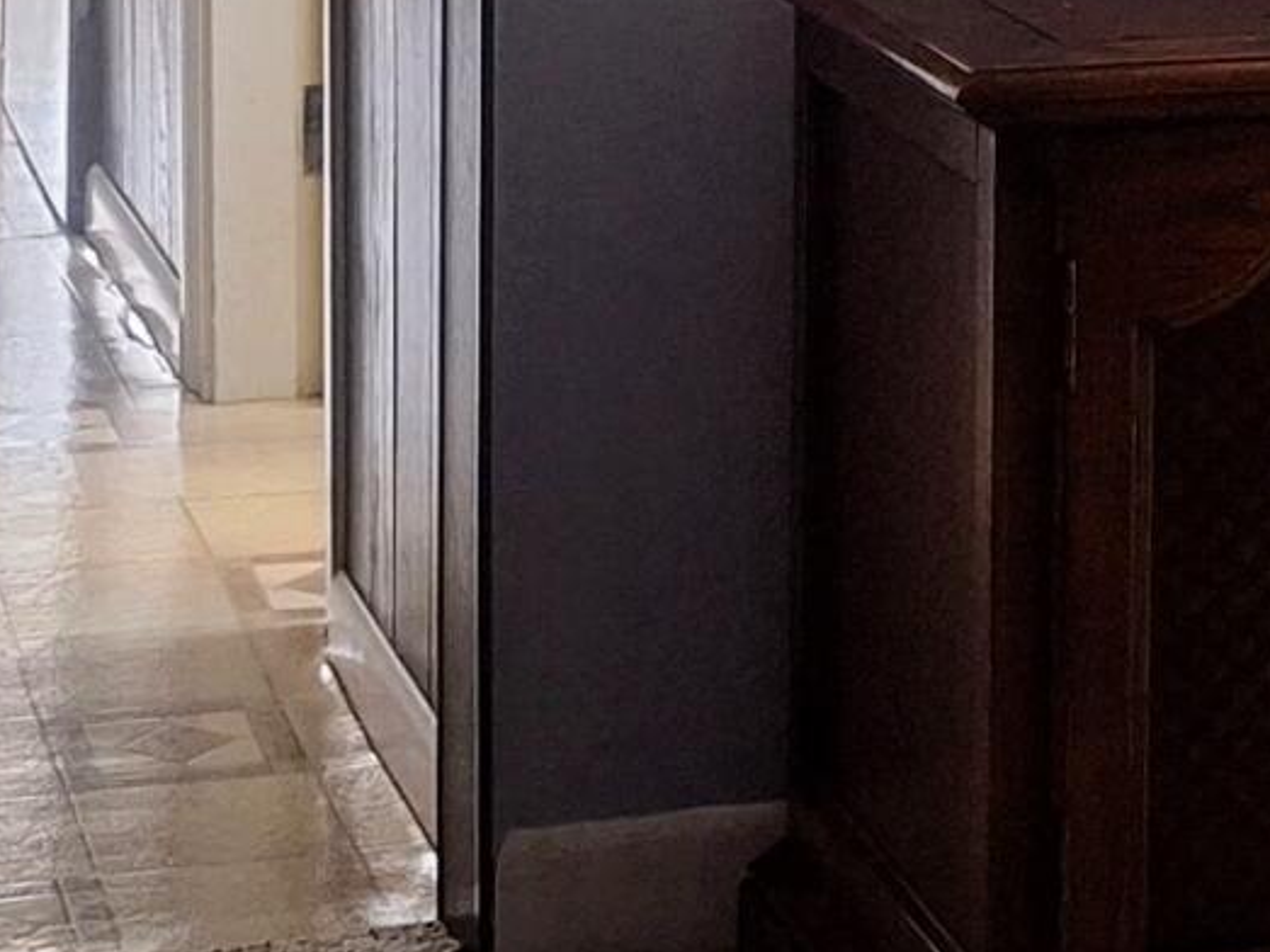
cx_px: 1406
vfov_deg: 10.9
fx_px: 4842
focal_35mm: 132
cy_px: -408
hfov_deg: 14.6
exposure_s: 1/33
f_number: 1.8
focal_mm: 5.54
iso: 320
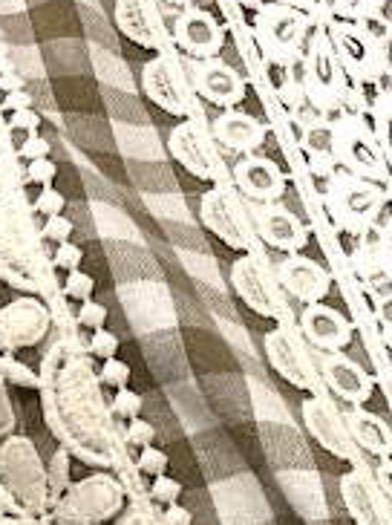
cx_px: 1234
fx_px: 2558
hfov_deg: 7.5
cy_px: 972
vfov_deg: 10.9
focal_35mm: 169
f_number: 1.78
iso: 250
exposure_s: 1/96
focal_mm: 6.86
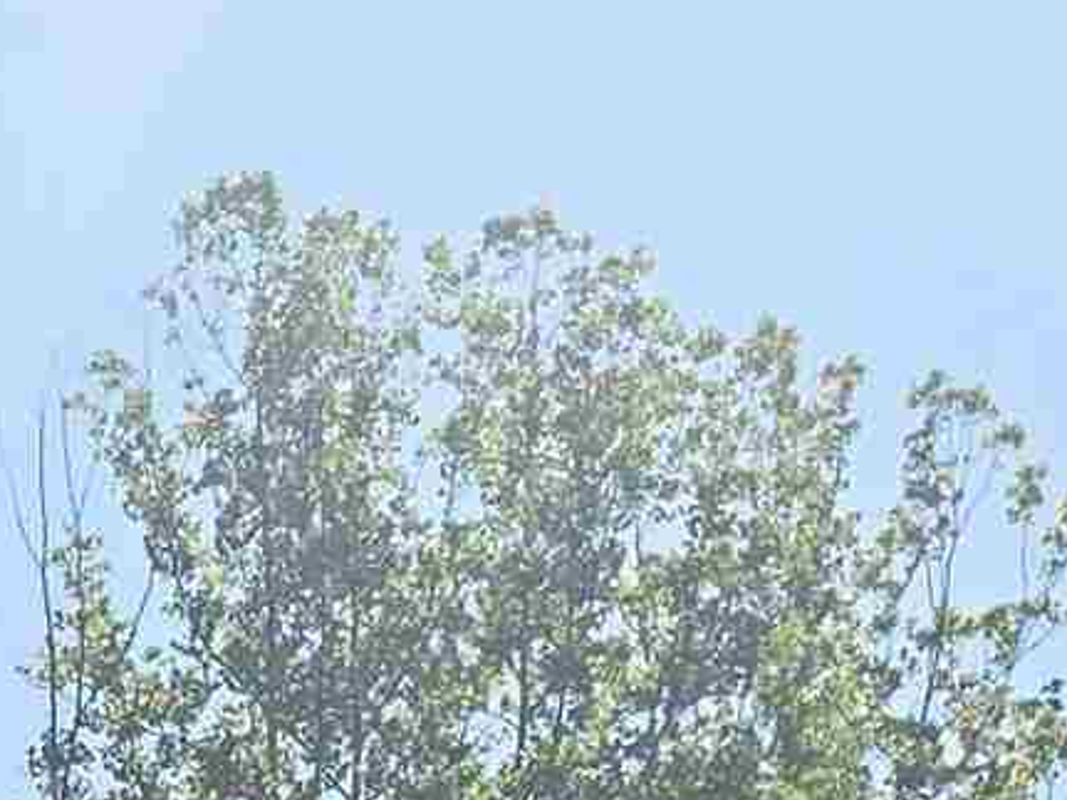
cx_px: -728
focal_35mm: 164
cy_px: 2410
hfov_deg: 11.4
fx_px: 5054
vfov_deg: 7.8
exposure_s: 1/769
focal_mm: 6.3
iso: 12
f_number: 1.7
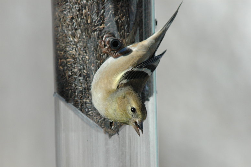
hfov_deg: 2.8
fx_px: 5225
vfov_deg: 1.8
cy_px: 84
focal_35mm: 750
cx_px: 126
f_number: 11
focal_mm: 500
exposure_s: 1/1600
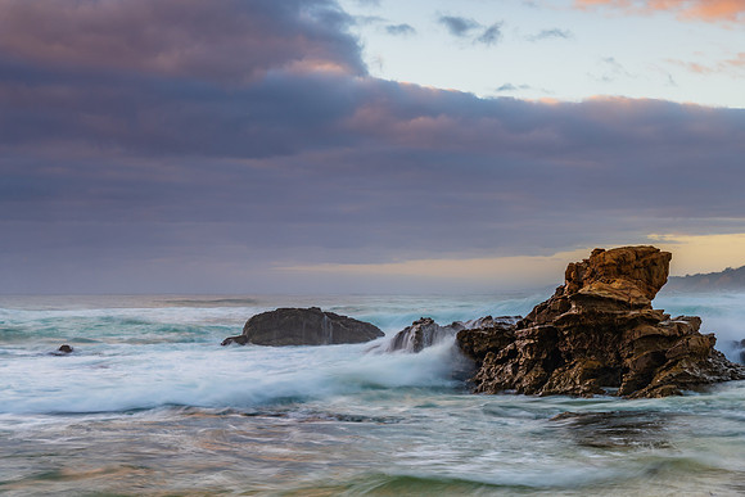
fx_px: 1367
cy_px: 248
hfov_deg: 30.5
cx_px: 372
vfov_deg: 20.6
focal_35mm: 66
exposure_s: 1/1.67
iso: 100
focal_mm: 65
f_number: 8
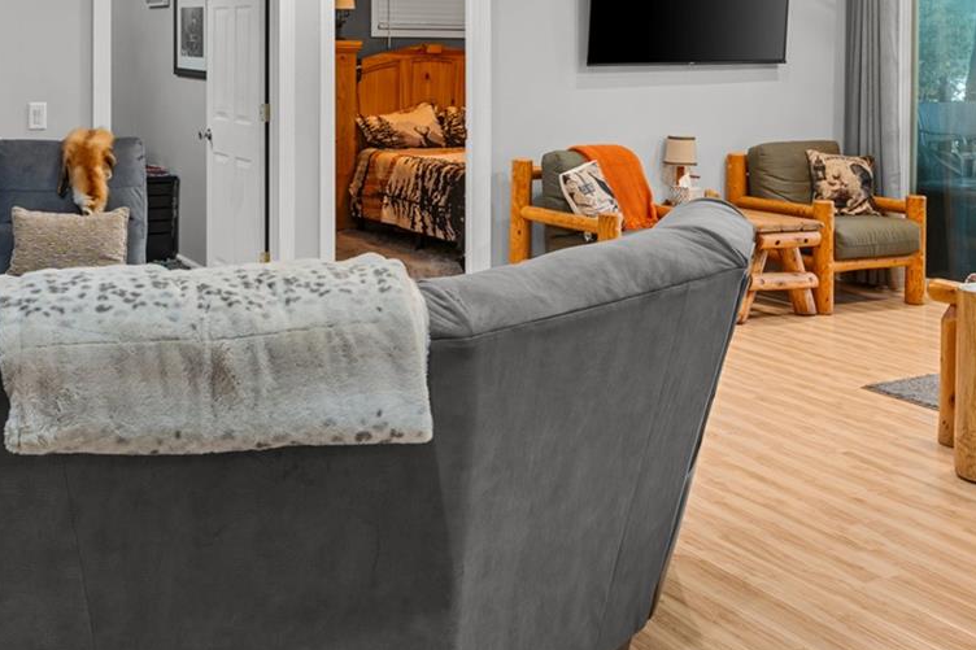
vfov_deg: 26.4
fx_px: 1328
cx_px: 452
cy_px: 34
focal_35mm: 49
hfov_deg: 40.3
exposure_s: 1/1.67
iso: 400
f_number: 8
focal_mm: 18
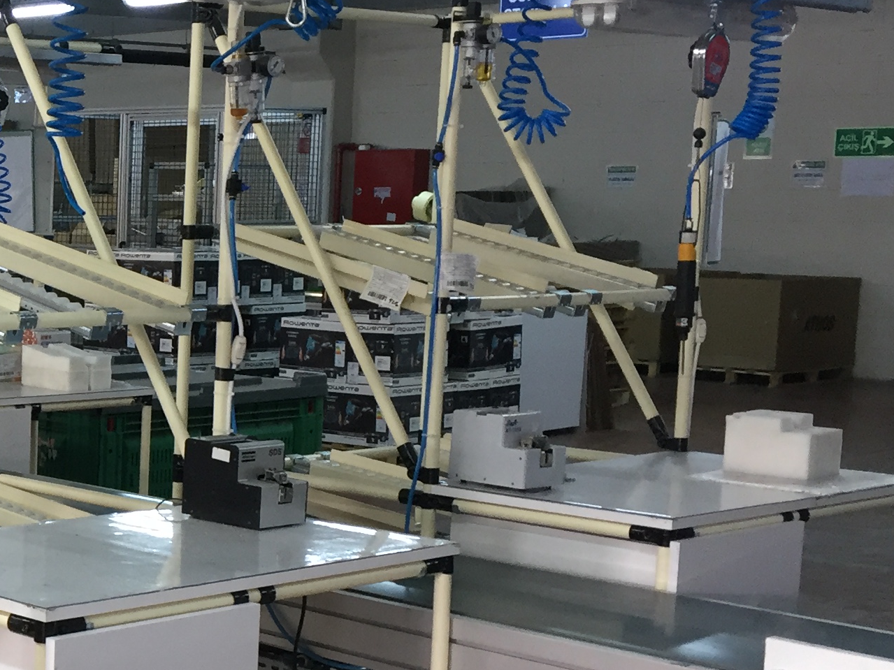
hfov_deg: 24.1
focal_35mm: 74
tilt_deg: -8.3
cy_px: 477
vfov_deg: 19.8
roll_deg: -1.3
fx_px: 1911
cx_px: -161
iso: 100
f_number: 2.2
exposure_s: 1/33
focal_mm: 4.15
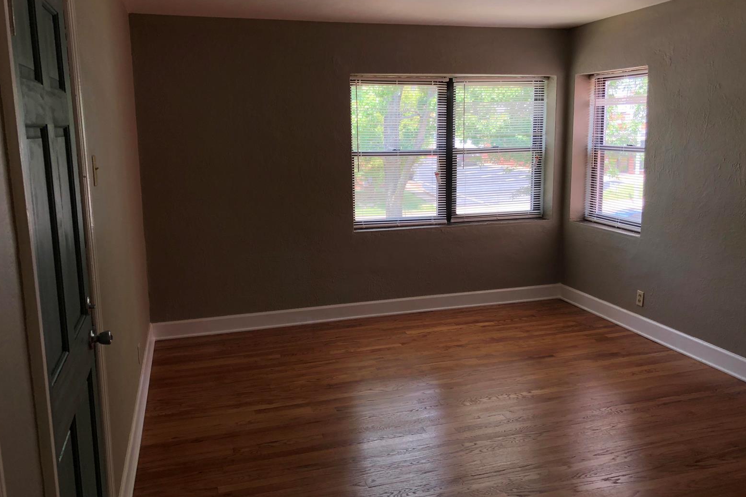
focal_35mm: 30
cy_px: 236
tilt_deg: -8.1
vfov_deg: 43.6
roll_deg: +1.3
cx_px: 380
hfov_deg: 61.9
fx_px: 622
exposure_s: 1/120
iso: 50
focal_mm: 4
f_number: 1.8
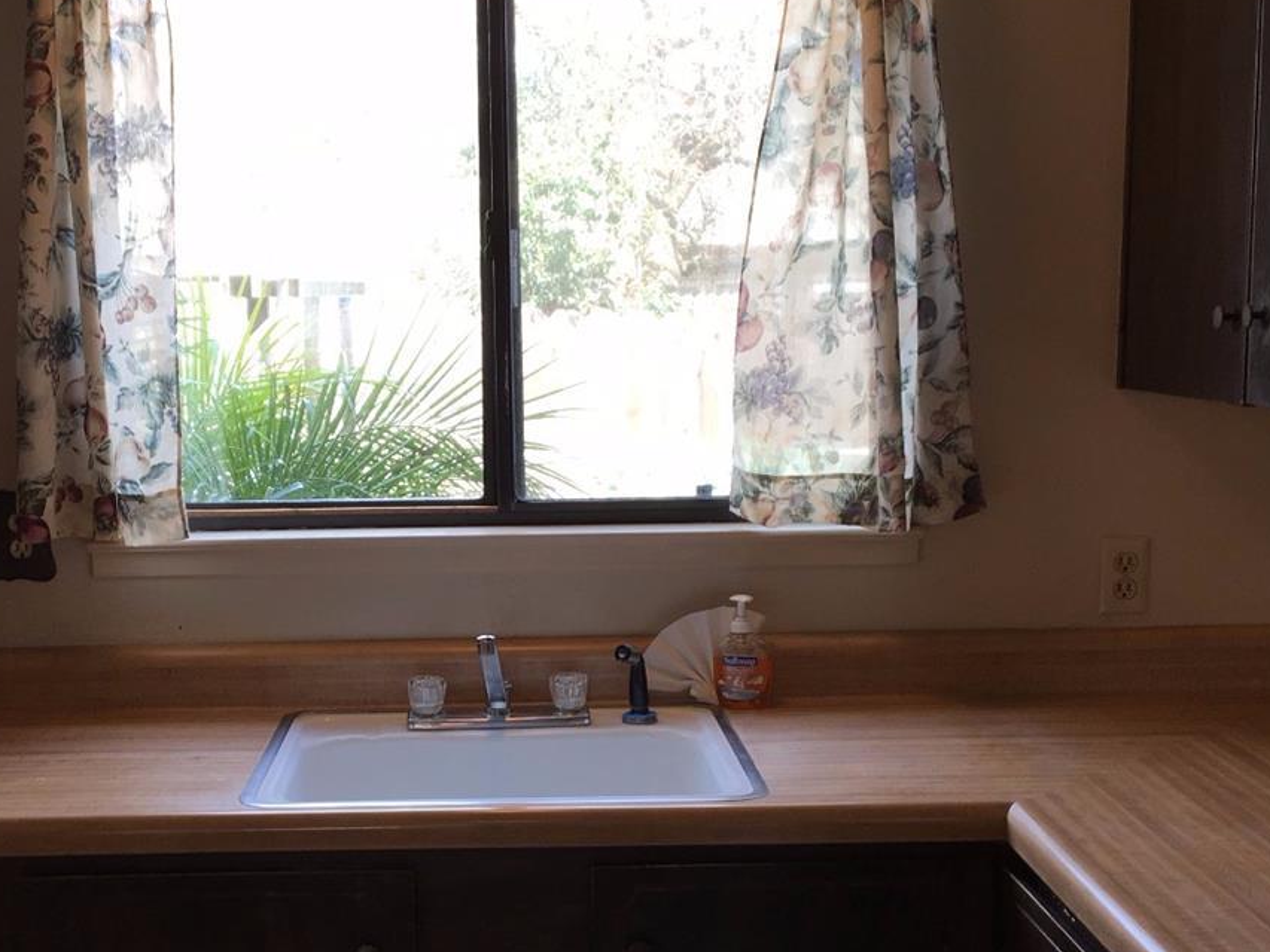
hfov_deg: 37.3
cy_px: 601
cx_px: 476
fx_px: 1871
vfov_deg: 28.5
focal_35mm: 51
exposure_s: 1/60
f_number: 2.2
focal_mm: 4.15
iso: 32
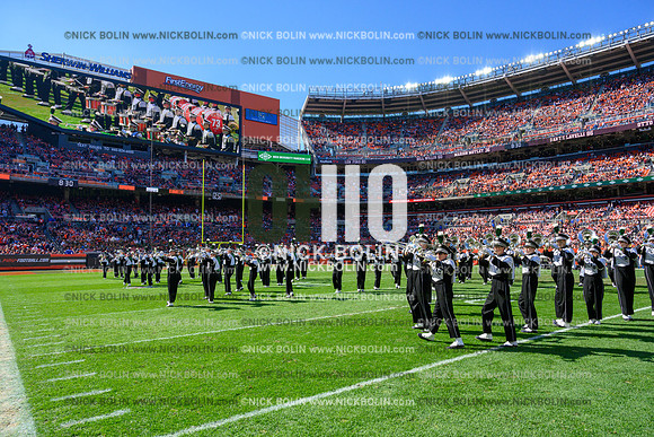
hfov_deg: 73.7
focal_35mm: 24
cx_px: 327
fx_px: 436
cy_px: 218
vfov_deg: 53.2
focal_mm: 24
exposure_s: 1/2500
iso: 1000
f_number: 8
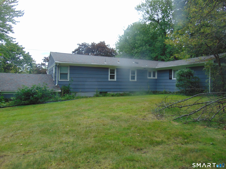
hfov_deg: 69.4
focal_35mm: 25
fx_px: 163
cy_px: 84
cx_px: 113
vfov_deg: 54.9
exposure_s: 1/200
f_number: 3
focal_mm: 4.5
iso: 80
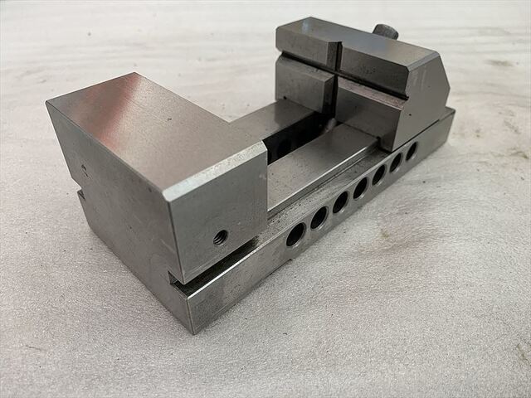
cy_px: 199
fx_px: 399
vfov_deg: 53.1
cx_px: 266
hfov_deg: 67.3
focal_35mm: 26
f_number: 1.8
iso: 80
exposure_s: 1/121
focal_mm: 4.25
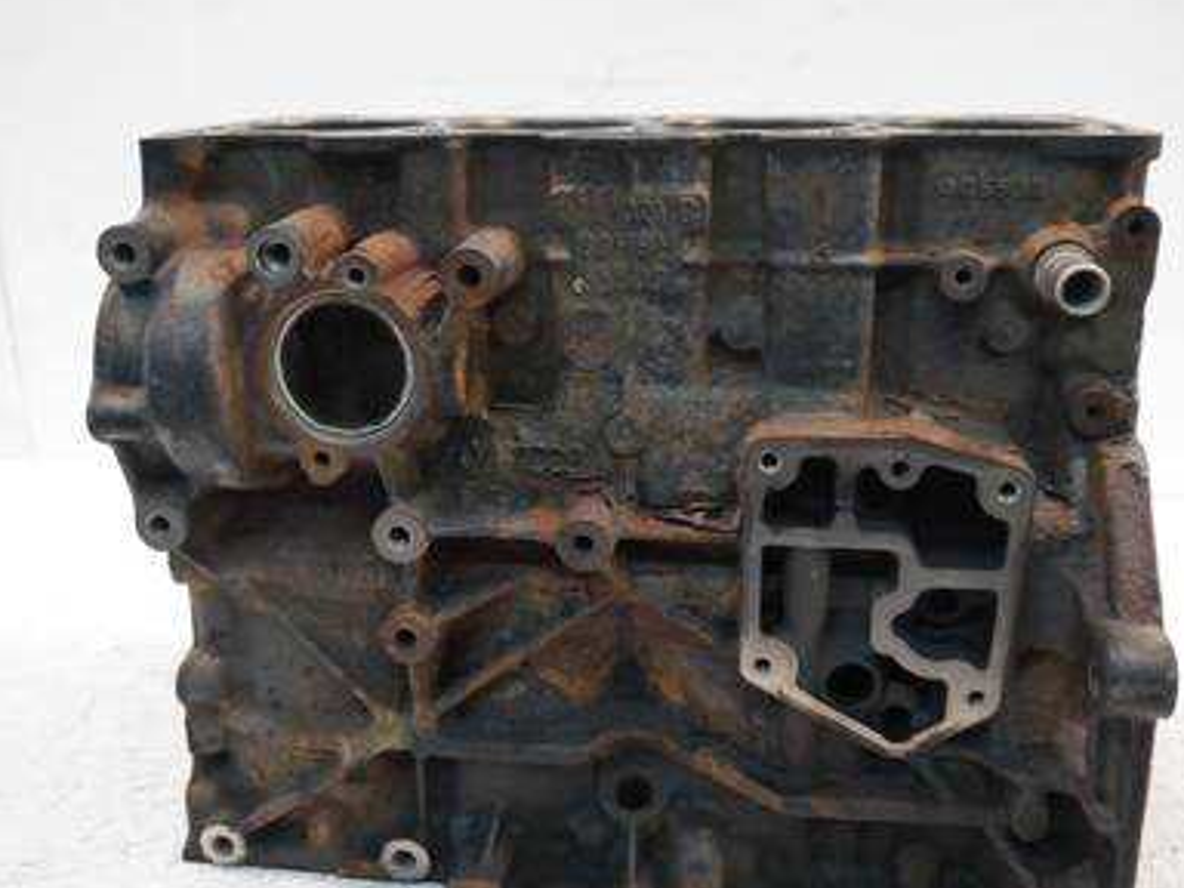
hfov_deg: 52.6
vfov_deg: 40.7
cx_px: 614
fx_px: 1197
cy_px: 481
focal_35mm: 35
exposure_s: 1/125
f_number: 3.5
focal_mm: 14
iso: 2000
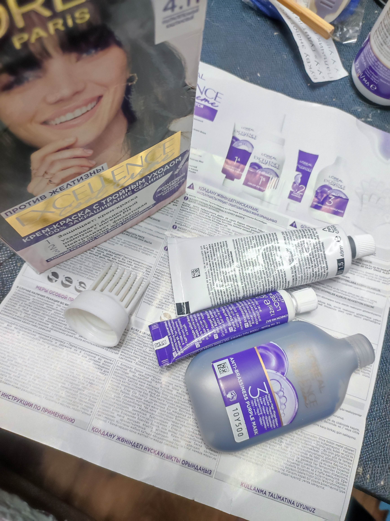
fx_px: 376
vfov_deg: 69.4
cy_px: 260
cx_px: 195
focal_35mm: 25
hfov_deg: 54.8
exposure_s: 1/25
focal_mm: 4.7
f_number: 1.79
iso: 1886
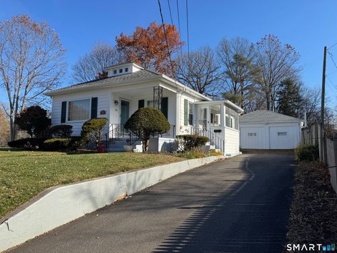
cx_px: 168
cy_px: 126
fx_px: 234
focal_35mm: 24
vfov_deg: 56.8
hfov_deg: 71.6
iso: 80
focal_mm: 6.76
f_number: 1.78
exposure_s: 1/3247
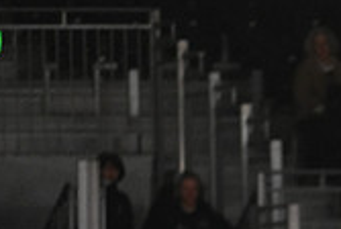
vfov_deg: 1.1
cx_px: 564
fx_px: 11842
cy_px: 291
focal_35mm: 1248
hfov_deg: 1.6
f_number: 4
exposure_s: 1/640
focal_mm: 360
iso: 6400
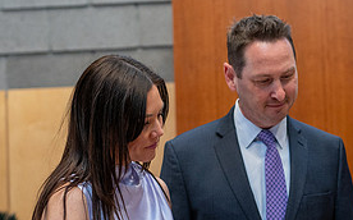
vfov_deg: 10.4
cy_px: 178
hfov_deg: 16.6
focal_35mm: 125
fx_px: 1202
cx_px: 293
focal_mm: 50
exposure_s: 1/1250
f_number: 2.2
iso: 1600
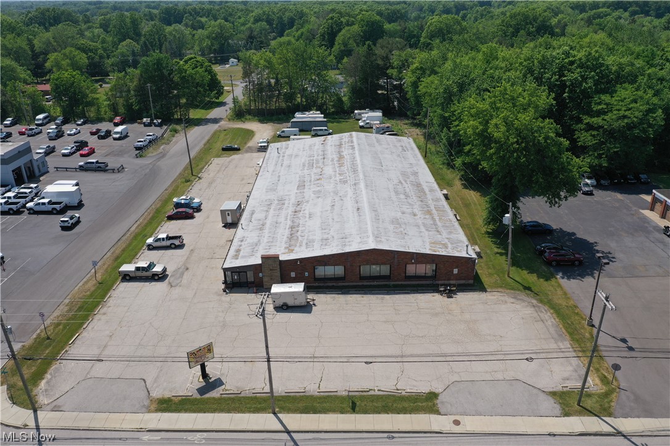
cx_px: 335
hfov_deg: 65.5
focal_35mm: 28
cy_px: 223
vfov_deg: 46.4
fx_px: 521
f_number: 6.3
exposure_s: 1/500
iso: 100
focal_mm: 10.26
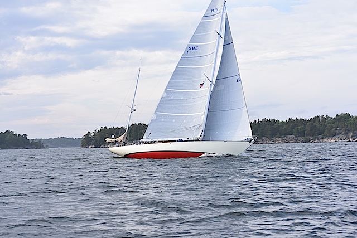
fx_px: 744
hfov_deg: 27.0
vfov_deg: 18.2
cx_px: 178
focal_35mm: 75
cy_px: 119
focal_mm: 50
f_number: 8
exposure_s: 1/500
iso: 320
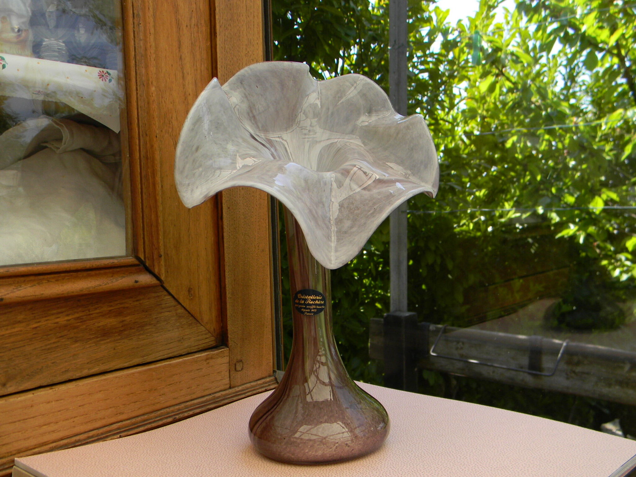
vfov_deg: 49.7
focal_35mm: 28
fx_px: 514
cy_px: 238
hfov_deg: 63.4
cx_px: 318
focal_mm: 5
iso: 80
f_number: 3.5
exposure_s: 1/216
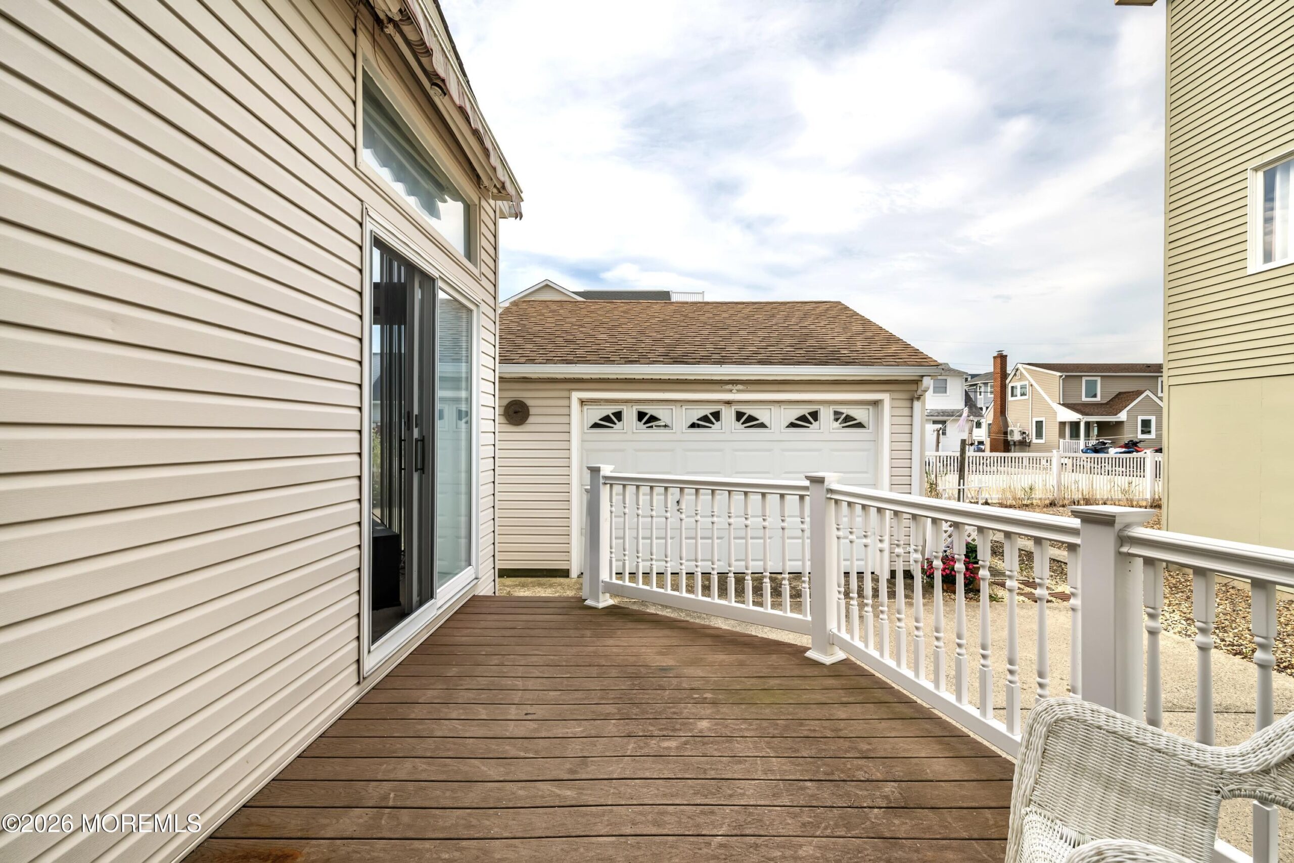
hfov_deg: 95.0
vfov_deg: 72.1
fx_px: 593
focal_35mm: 16
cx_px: 647
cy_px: 432
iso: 640
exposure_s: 1/125
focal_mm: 16.5
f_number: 9
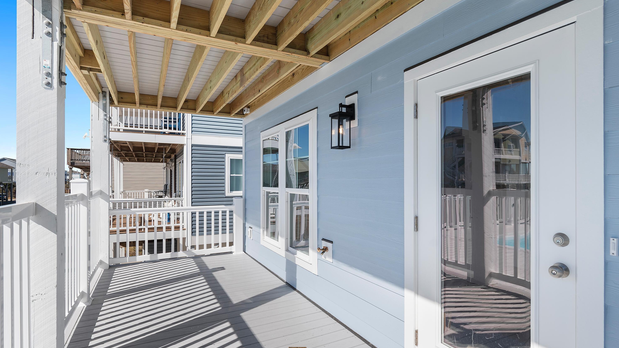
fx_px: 295
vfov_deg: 60.9
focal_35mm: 18
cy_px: 189
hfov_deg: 92.7
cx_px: 307
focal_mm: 11.5
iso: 100
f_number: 9
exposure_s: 1/320
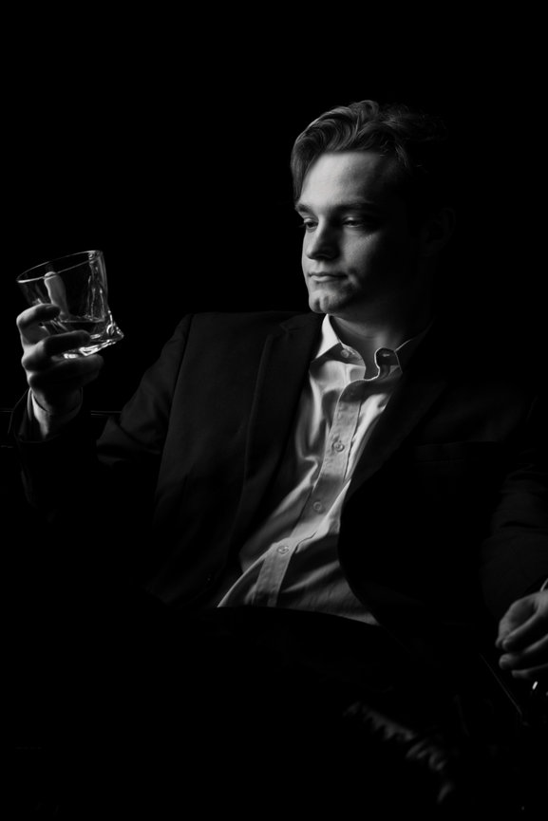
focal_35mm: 72
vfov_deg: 28.1
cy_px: 410
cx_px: 274
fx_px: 1643
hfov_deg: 18.9
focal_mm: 48
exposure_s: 1/320
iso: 100
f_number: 5.6
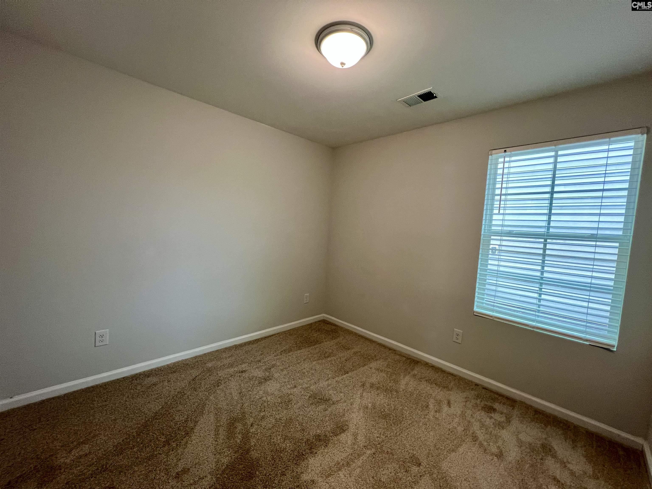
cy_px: 244
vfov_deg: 89.9
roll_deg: -3.7
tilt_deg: -4.2
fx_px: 245
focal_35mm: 13
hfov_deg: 106.2
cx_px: 326
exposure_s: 1/60
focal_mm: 1.57
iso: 200
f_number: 1.8
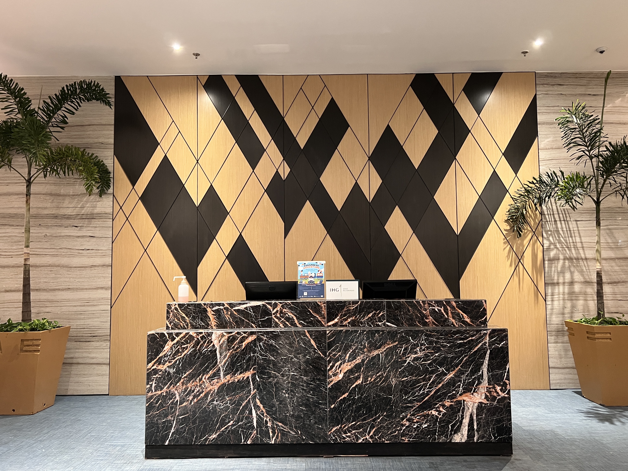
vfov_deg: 53.1
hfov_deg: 67.3
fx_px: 472
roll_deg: -0.3
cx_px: 314
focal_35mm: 26
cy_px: 236
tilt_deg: +4.4
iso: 400
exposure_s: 1/40
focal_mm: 5.7
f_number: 1.5
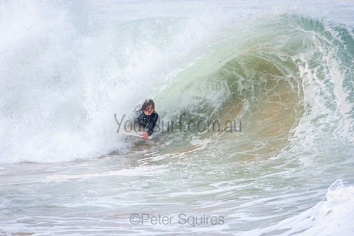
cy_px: 118
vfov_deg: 1.8
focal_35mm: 750
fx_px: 7376
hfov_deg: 2.7
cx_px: 177
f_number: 5.6
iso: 280
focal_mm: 500
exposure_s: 1/1000
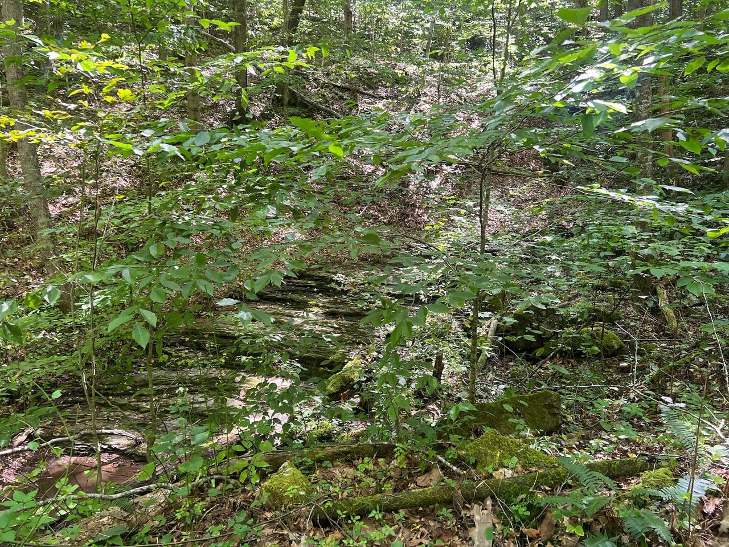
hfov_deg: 67.3
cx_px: 364
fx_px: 548
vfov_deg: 53.1
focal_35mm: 26
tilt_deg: -4.1
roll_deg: -1.1
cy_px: 274
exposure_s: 1/121
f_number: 1.5
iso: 125
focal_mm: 5.7
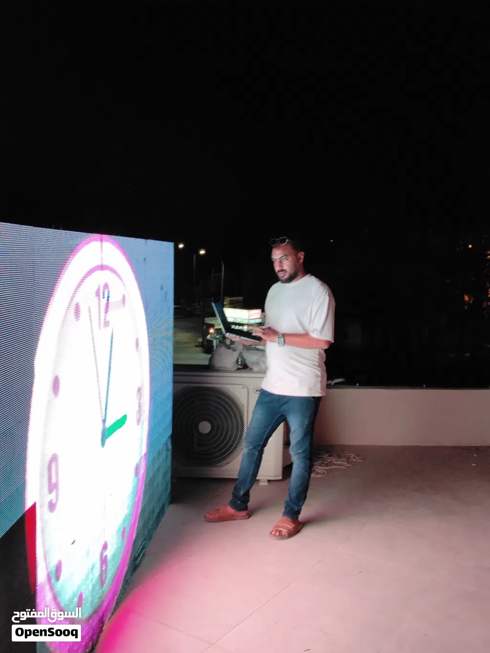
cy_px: 326
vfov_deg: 51.4
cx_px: 245
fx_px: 679
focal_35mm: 36
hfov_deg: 39.7
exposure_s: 1/33.3
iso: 350
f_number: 1.8
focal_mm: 4.05
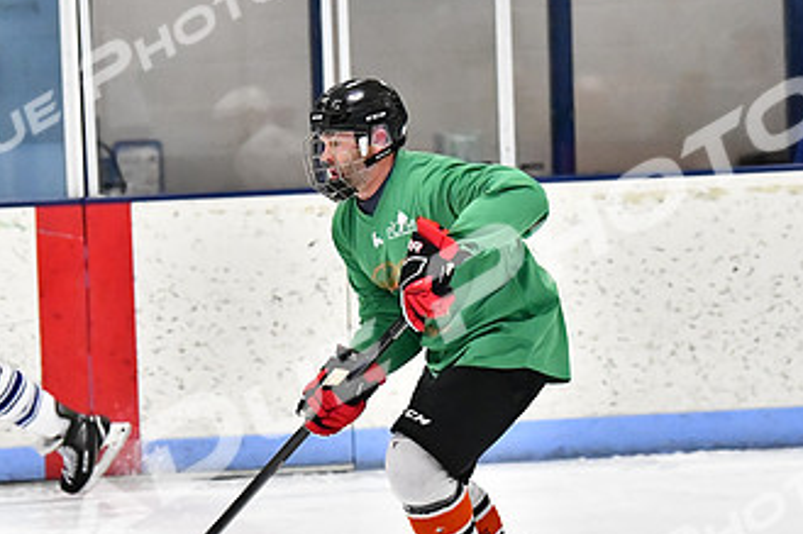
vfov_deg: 4.1
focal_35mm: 331
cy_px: 379
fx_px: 7376
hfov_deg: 6.2
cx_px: 290
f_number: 2.8
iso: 6400
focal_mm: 125
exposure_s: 1/1600
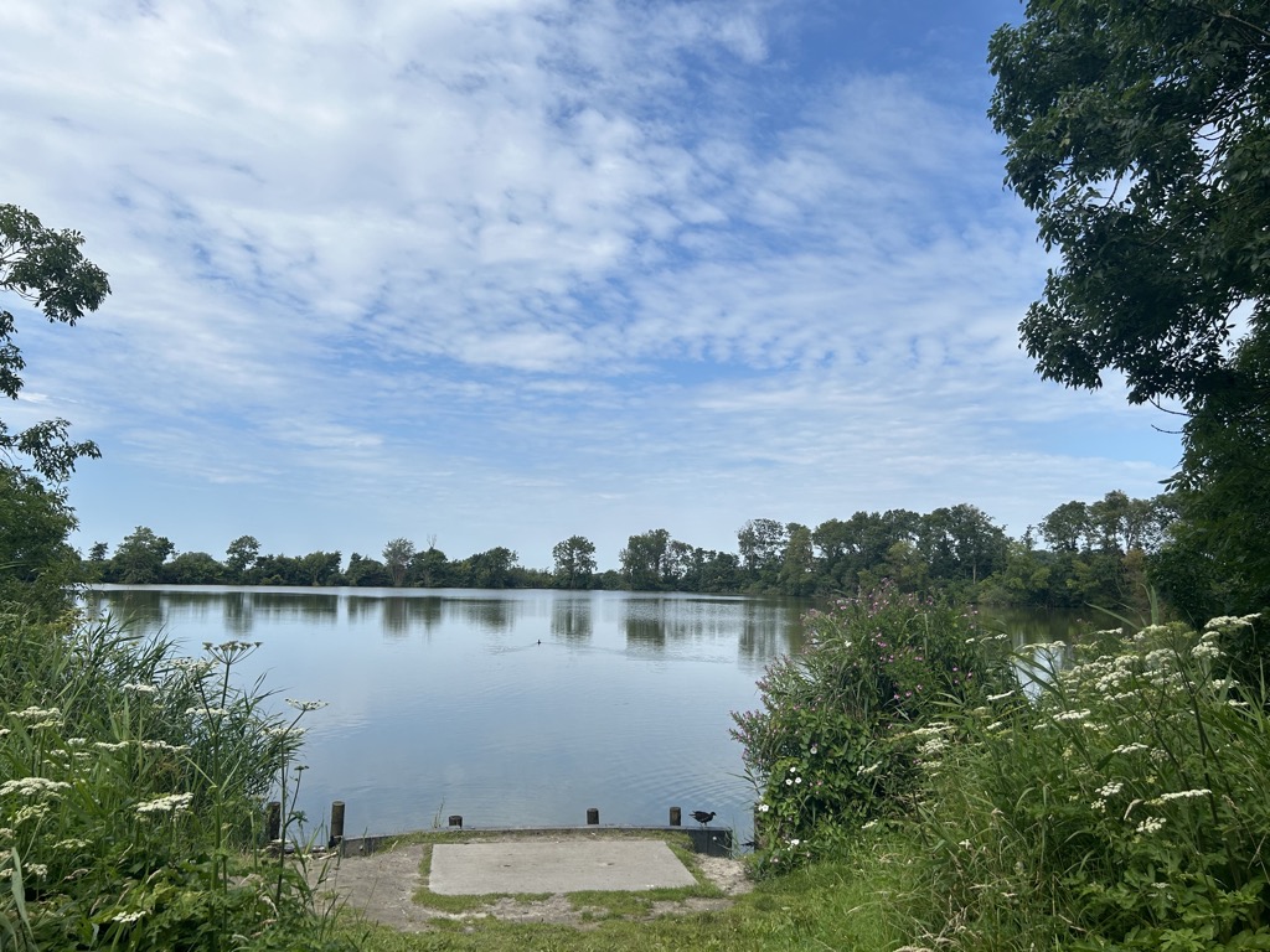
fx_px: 954
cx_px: 635
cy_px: 476
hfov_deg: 67.3
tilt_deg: +6.1
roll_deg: -0.4
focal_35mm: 26
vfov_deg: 53.1
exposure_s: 1/6993
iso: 50
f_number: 1.5
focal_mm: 5.7
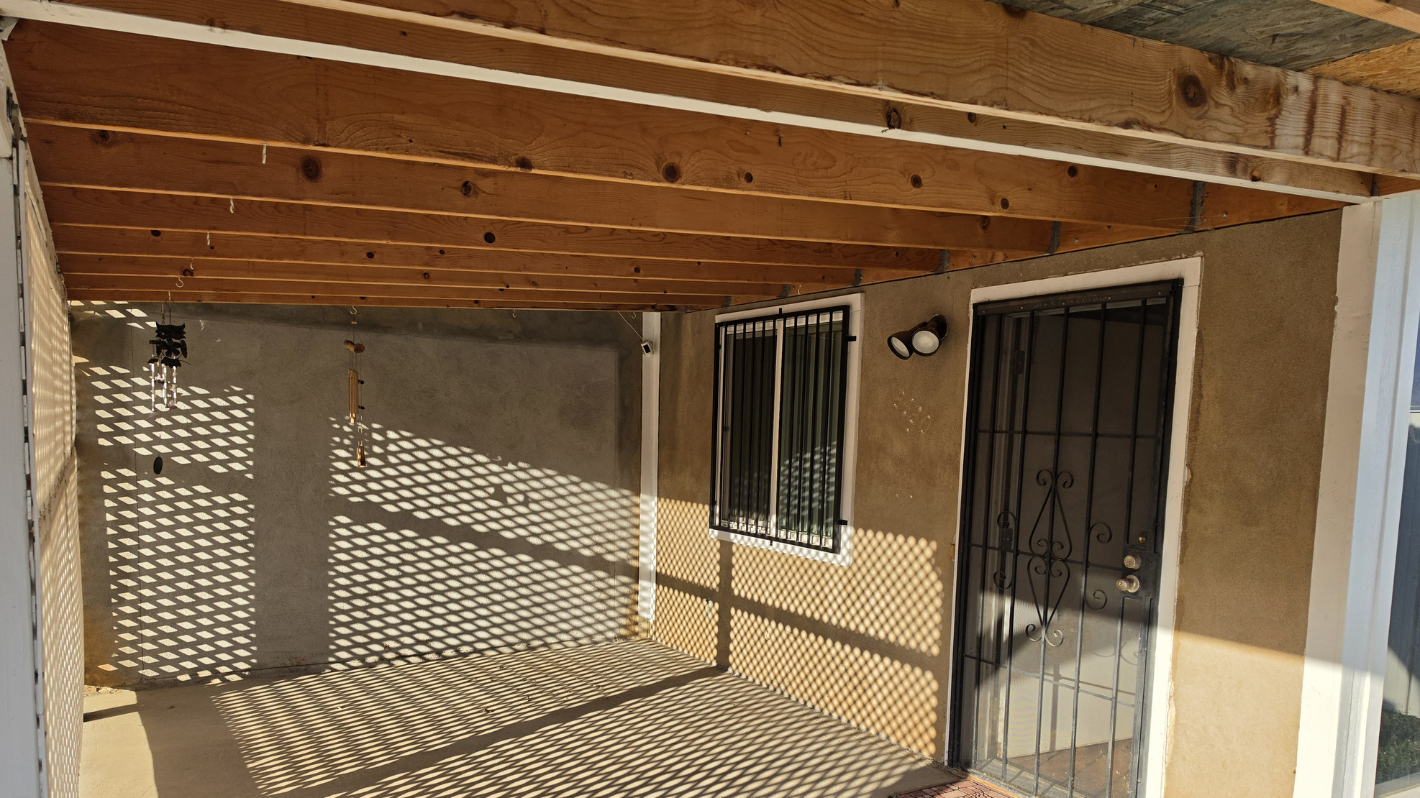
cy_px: 525
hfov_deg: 71.9
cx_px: 711
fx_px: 979
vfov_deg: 43.8
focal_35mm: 26
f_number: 1.4
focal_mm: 6.5
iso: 64
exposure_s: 1/4331
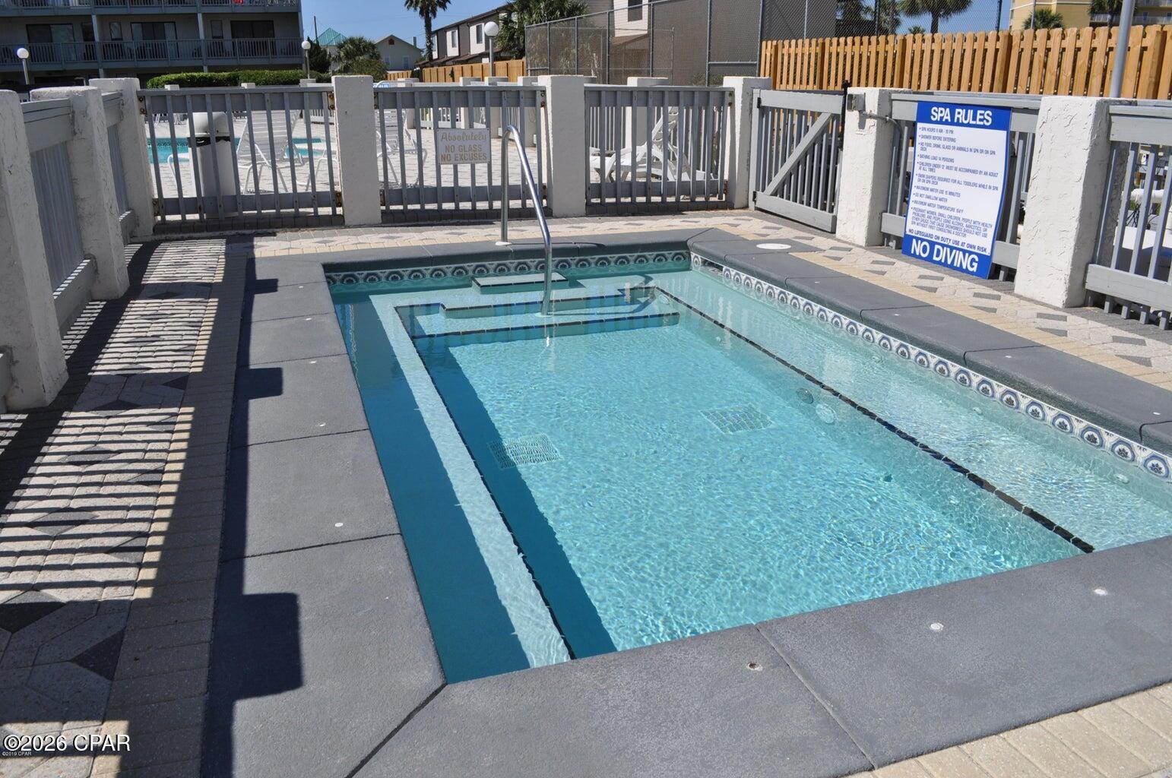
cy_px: 389
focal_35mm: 27
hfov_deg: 67.4
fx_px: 878
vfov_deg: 47.8
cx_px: 586
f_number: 11
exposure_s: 1/500
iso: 200
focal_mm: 18
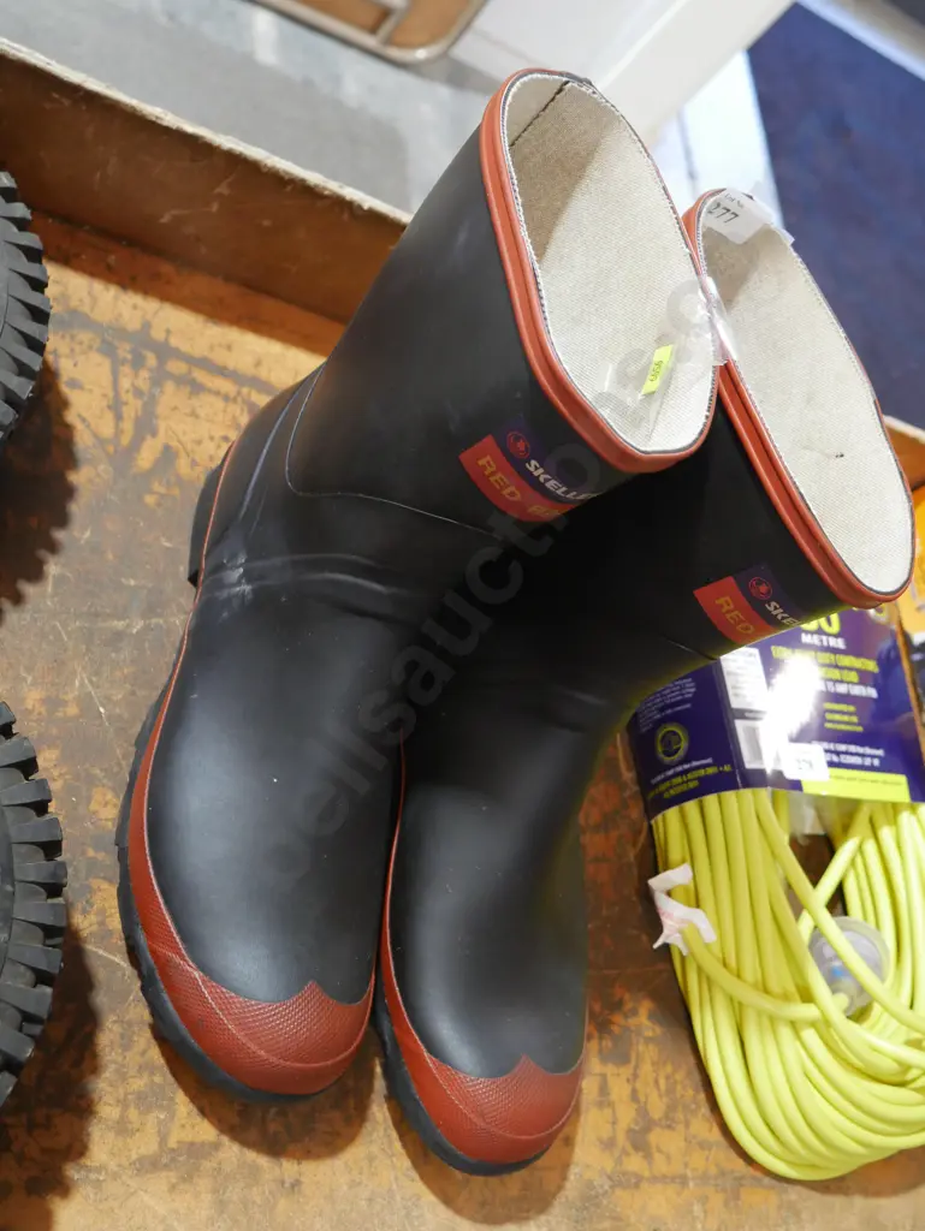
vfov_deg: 46.8
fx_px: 1424
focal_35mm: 40
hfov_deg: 36.0
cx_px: 462
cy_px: 616
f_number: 4.4
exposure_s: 1/60
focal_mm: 20
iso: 1250
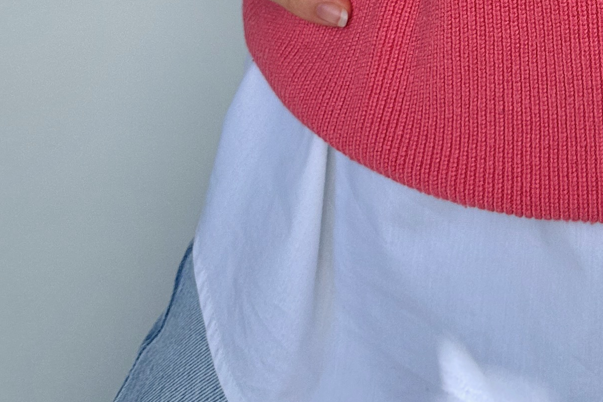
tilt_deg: -7.4
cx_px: 549
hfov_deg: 23.8
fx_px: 1390
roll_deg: +0.3
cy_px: -383
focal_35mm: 83
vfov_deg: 14.0
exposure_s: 1/369
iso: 80
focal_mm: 6.86
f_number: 1.78
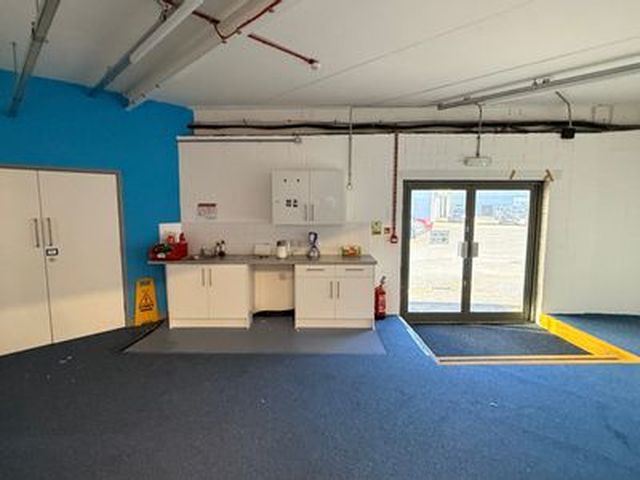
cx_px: 320
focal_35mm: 14
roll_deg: -1.1
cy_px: 240
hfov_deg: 102.1
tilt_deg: -6.8
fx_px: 259
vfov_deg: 85.7
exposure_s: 1/50
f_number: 2.2
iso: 400
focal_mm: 2.22
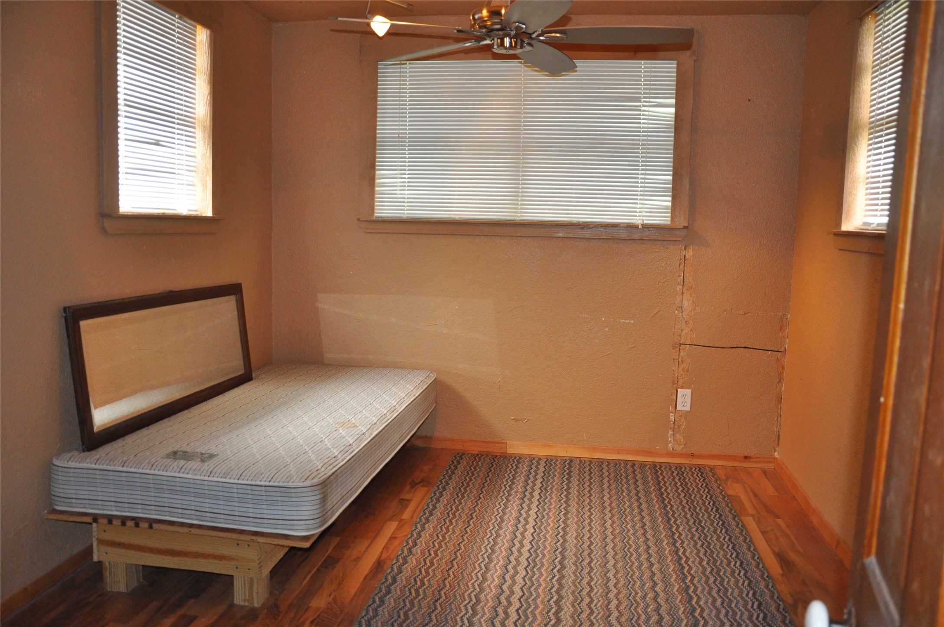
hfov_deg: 67.4
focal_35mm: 27
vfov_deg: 47.8
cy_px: 314
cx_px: 472
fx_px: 707
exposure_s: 1/100
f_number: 3.5
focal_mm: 18
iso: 800
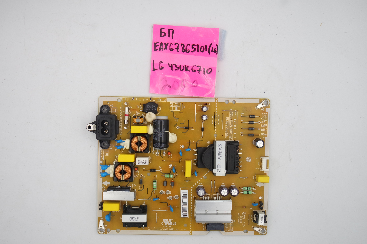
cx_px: 184
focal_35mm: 43
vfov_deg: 31.2
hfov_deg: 45.4
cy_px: 122
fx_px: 438
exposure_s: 1/125
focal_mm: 16
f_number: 5.6
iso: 160
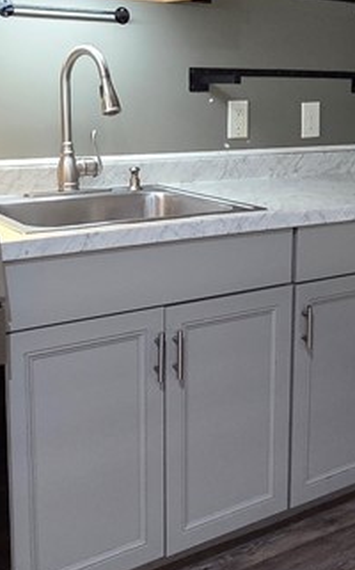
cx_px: 218
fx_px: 683
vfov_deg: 44.9
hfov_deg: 29.1
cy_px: 210
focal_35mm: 44
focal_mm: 2.2
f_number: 2.2
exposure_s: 1/60
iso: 640
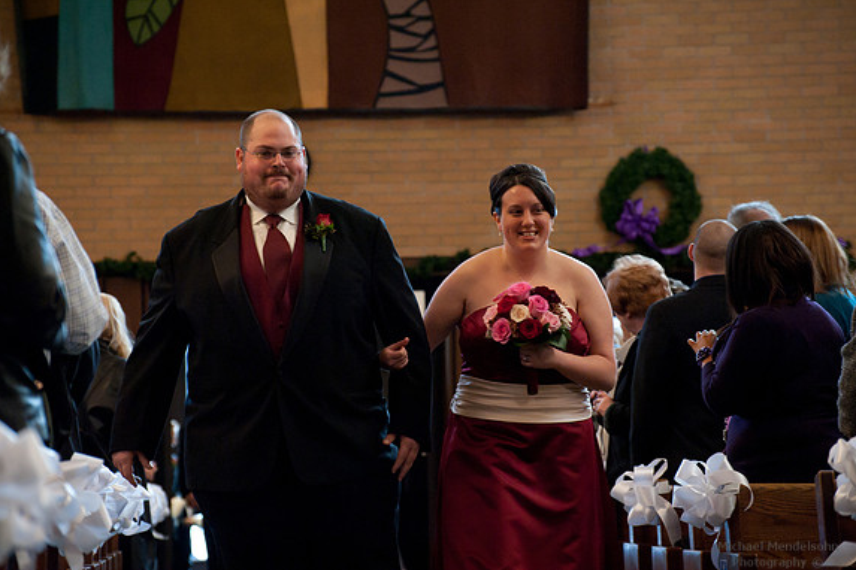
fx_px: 3971
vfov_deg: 8.2
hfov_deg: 12.3
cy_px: 284
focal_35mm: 167
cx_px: 429
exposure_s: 1/80
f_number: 6.3
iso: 5000
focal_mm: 165
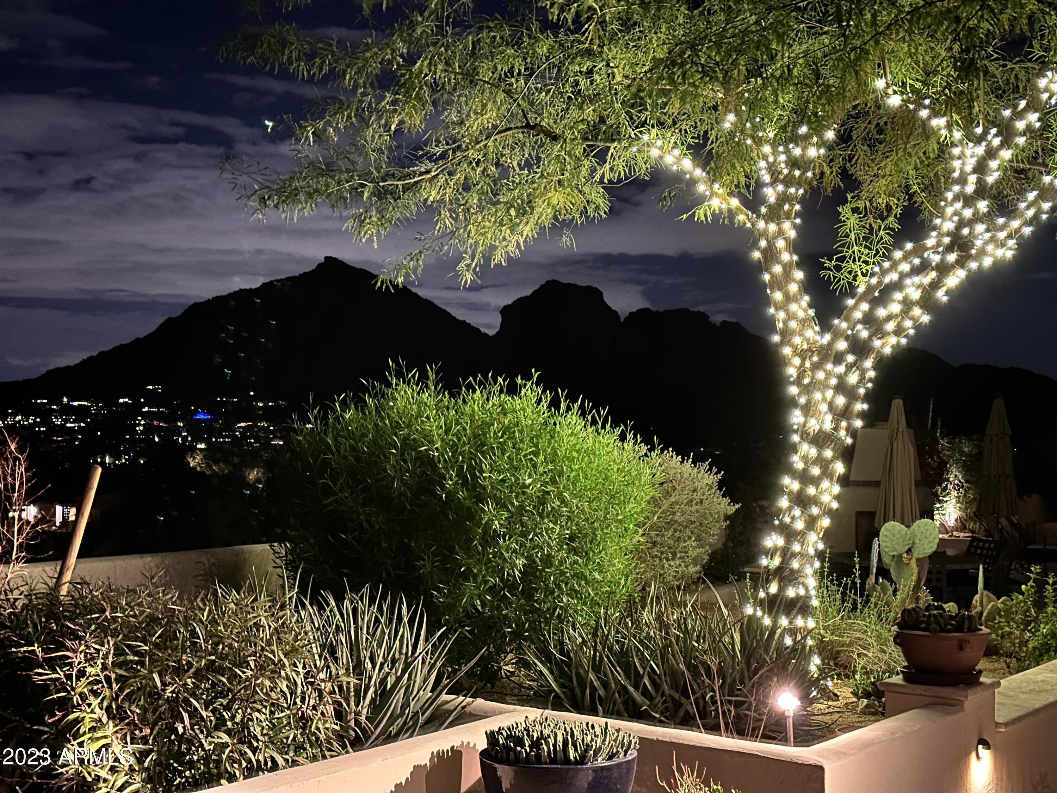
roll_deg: +0.1
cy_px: 396
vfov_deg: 30.3
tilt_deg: +0.7
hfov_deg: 39.7
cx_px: 528
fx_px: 1466
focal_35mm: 48
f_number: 1.78
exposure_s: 1/9
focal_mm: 6.86
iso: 640
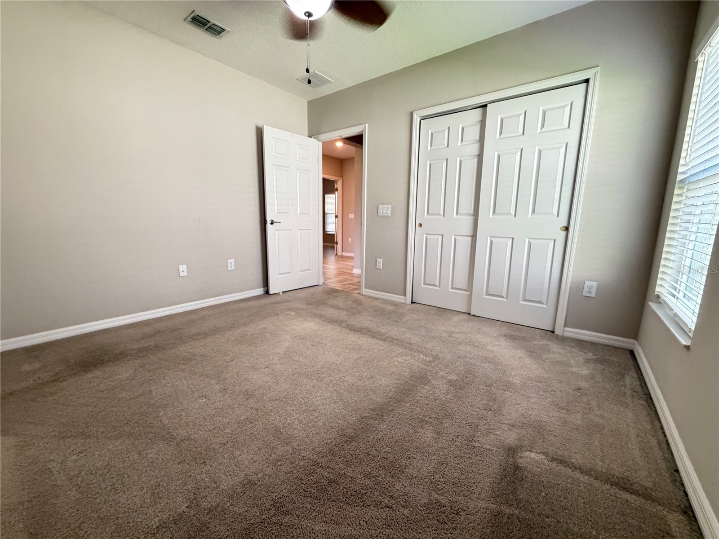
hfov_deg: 102.1
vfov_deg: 85.7
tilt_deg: -9.4
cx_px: 360
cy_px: 270
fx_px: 291
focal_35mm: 14
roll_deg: -0.4
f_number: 2.2
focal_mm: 2.22
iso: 400
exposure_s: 1/60
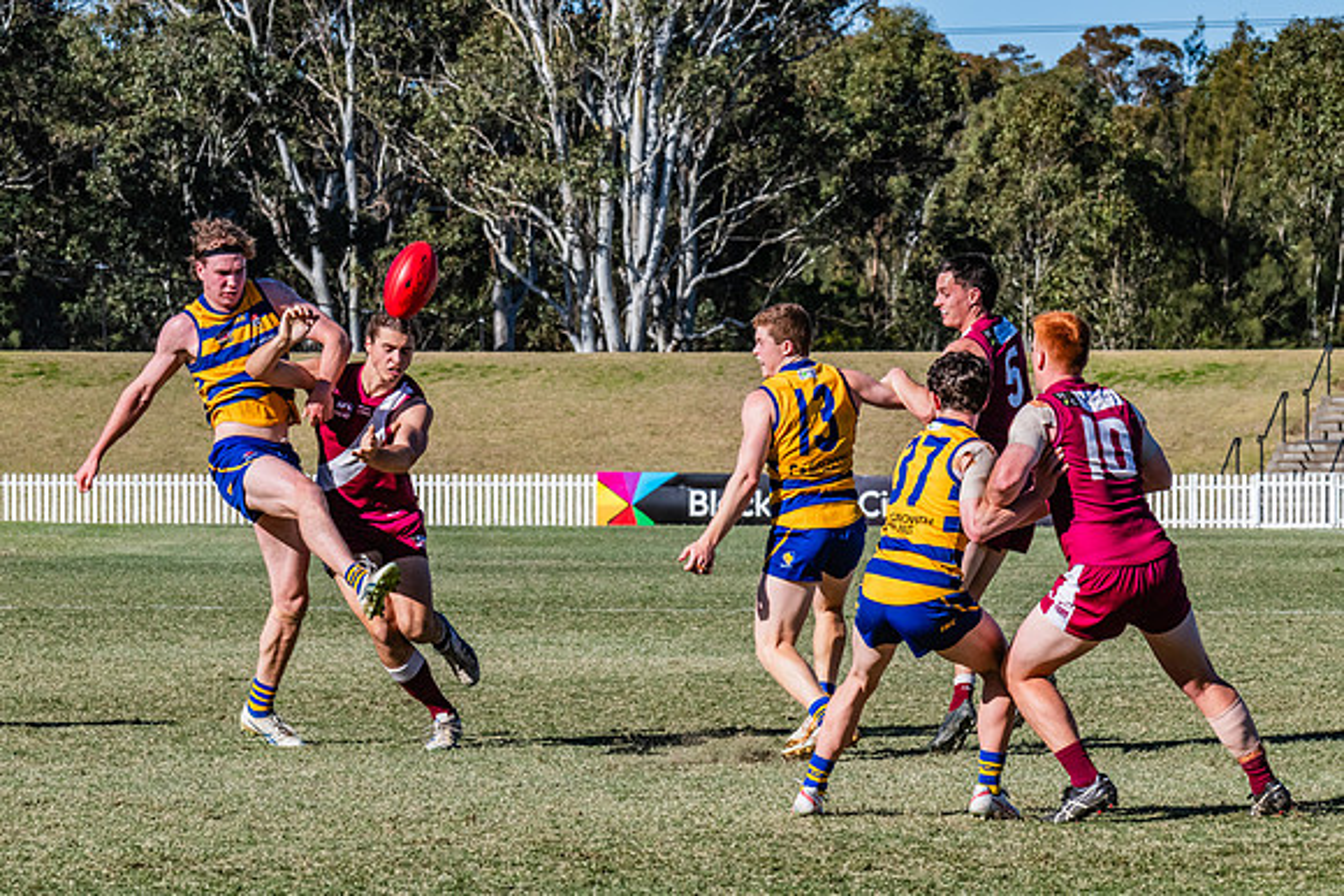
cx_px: 571
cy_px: 383
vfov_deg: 5.7
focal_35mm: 242
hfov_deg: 8.5
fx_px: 9045
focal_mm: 210
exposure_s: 1/640
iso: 800
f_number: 16
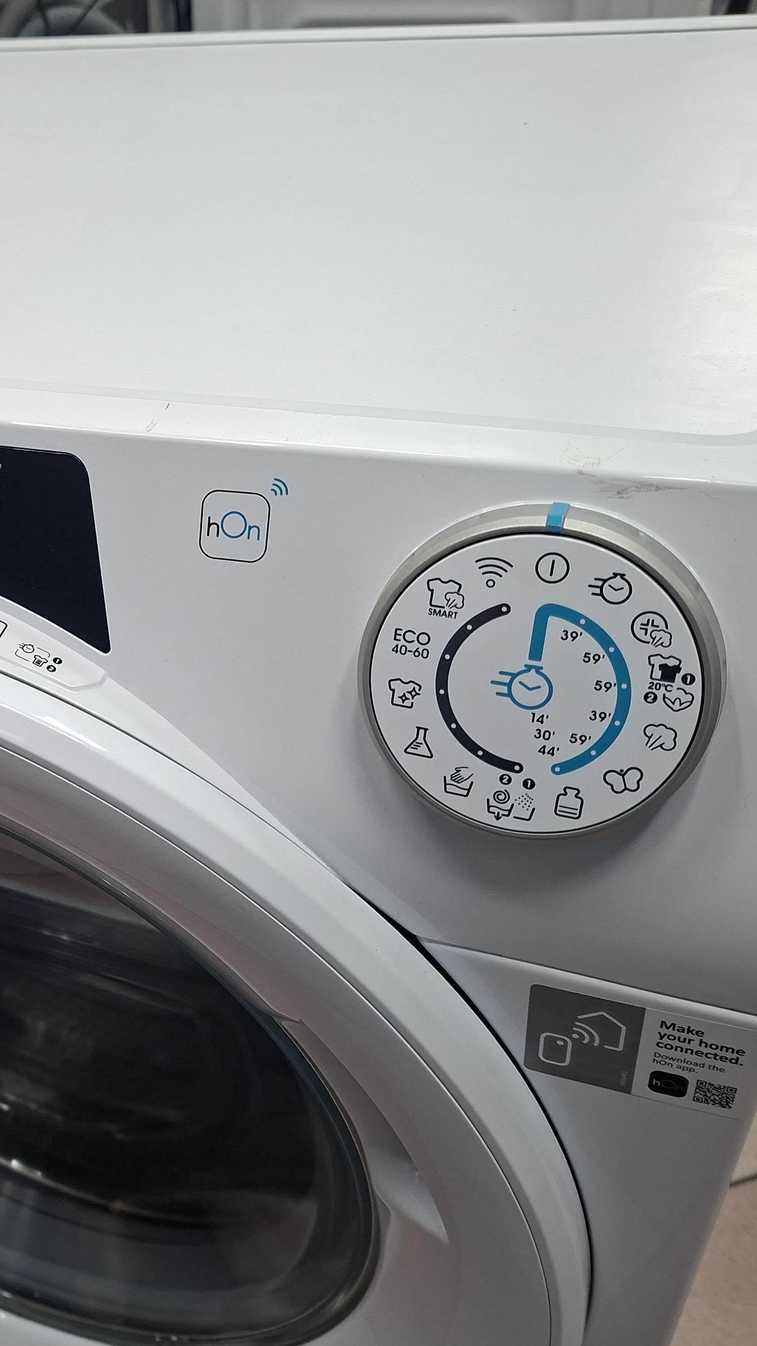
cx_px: 27
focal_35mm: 34
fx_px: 1213
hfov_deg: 32.3
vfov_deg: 58.0
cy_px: 683
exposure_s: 1/100
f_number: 1.8
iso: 250
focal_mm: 5.54
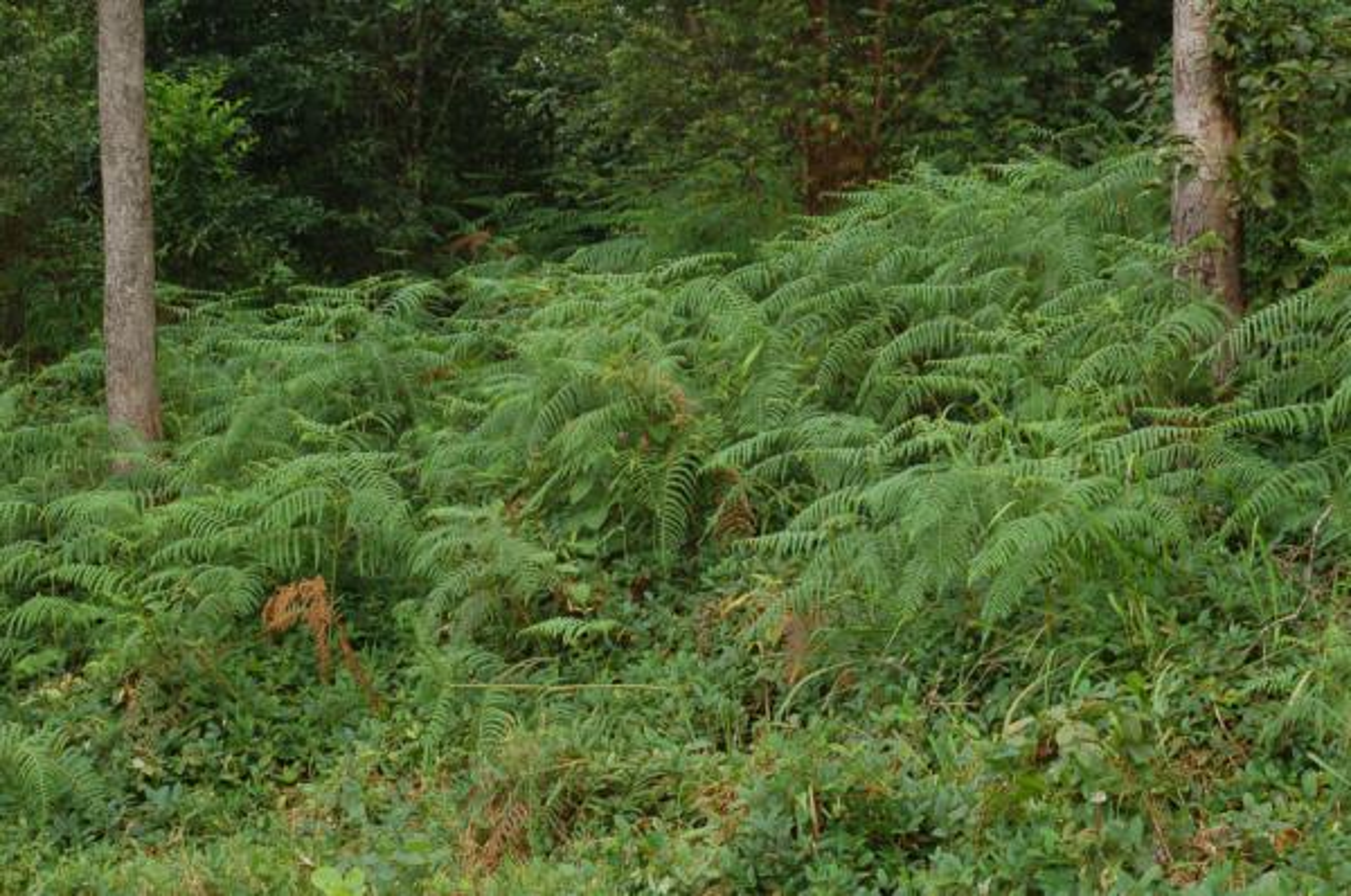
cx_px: 676
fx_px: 3372
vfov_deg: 15.1
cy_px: 448
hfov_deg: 22.7
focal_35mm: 90
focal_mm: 60
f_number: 7.1
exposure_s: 1/160
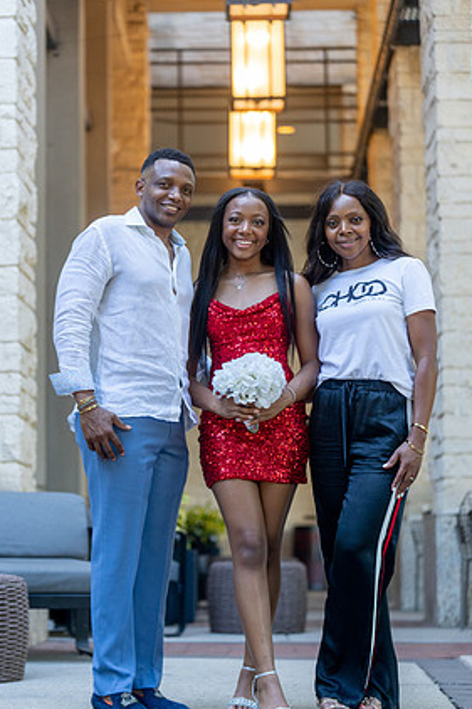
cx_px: 242
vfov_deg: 21.0
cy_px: 371
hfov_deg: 14.1
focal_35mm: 97
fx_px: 1909
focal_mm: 91
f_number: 2.8
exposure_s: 1/320
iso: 1000
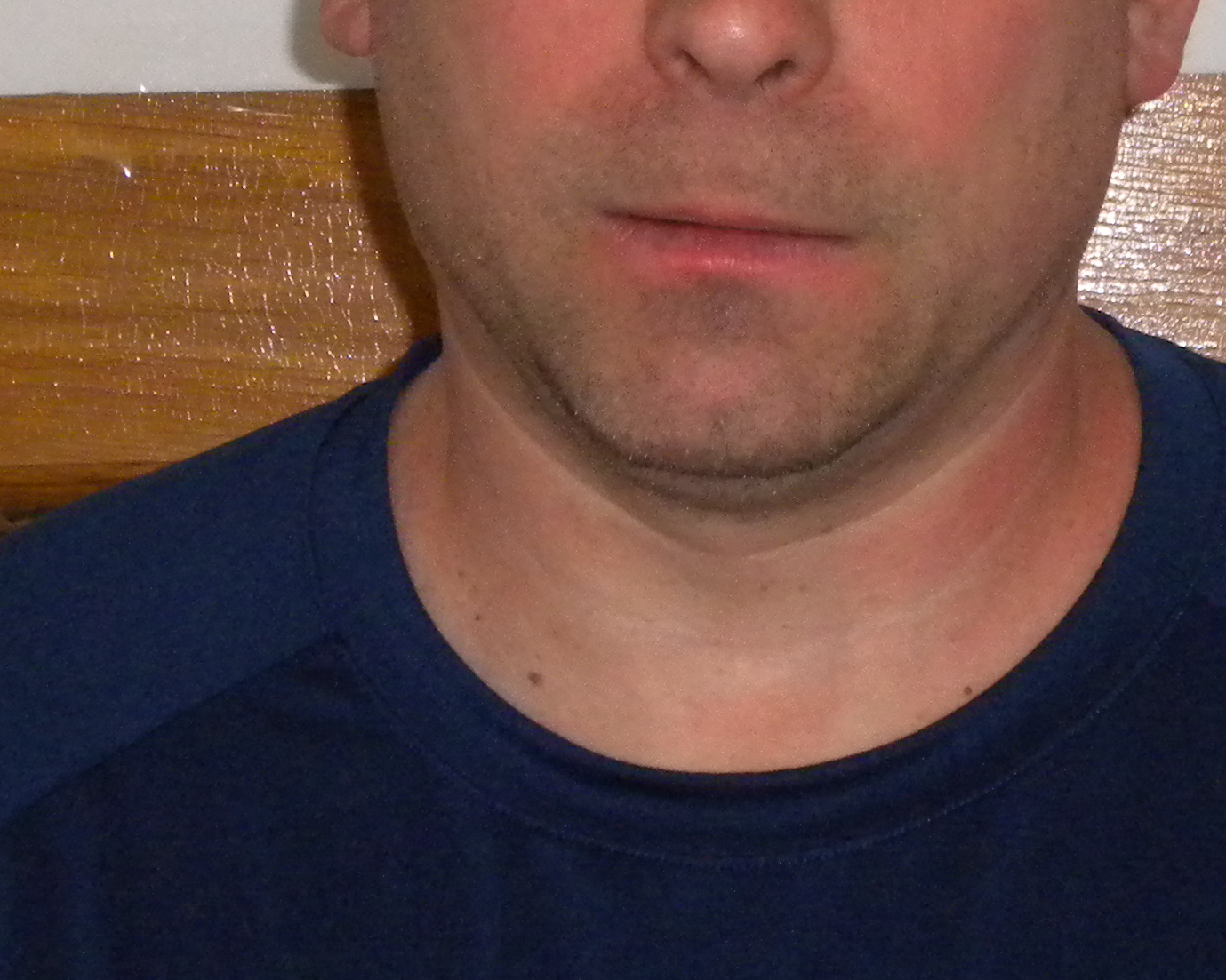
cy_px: 26
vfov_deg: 7.6
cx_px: 813
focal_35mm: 204
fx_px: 7402
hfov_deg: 9.5
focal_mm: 14.3
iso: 400
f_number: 5.1
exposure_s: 1/60
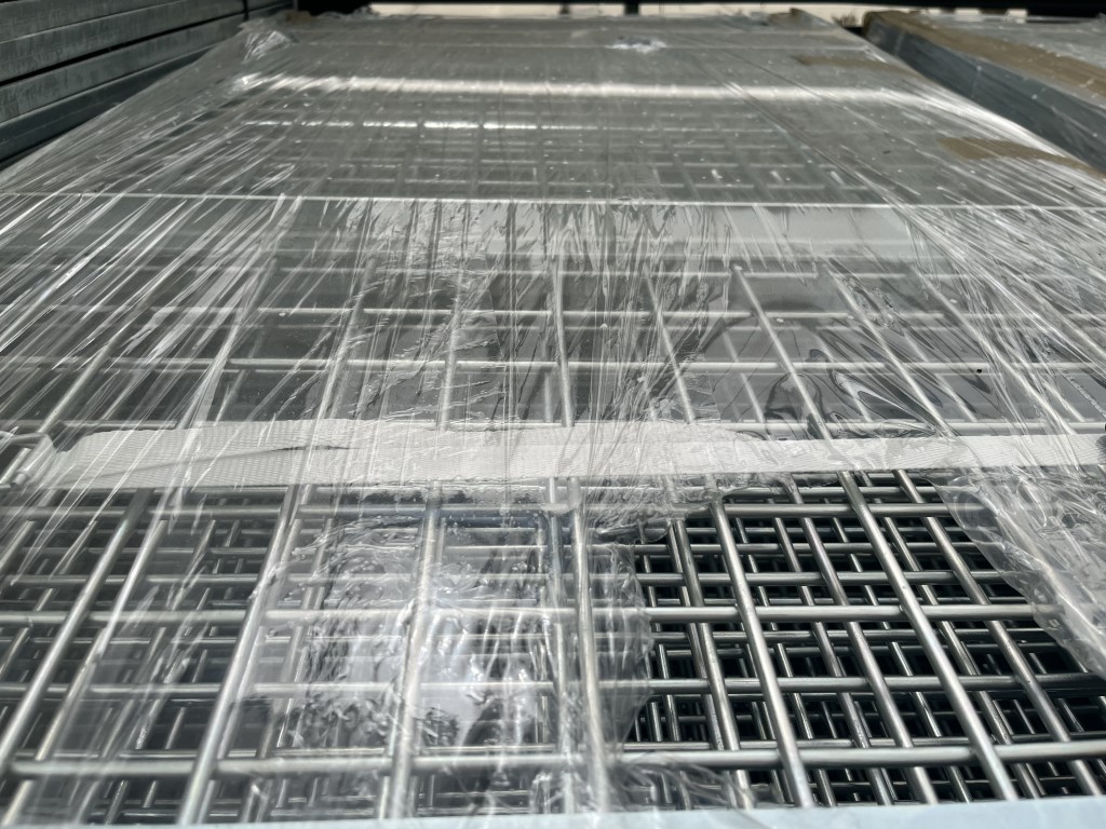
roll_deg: +0.8
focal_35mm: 26
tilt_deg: -32.7
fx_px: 831
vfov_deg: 53.1
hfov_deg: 67.3
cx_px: 553
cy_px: 414
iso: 50
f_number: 1.6
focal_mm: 5.1
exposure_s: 1/4484
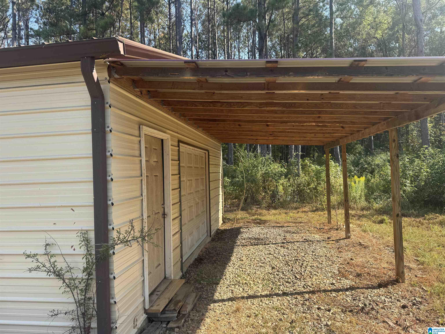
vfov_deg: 56.8
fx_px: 309
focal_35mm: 24
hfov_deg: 71.6
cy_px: 167
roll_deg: +2.6
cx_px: 222
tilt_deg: -2.1
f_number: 1.78
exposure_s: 1/1026
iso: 80
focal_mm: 6.76
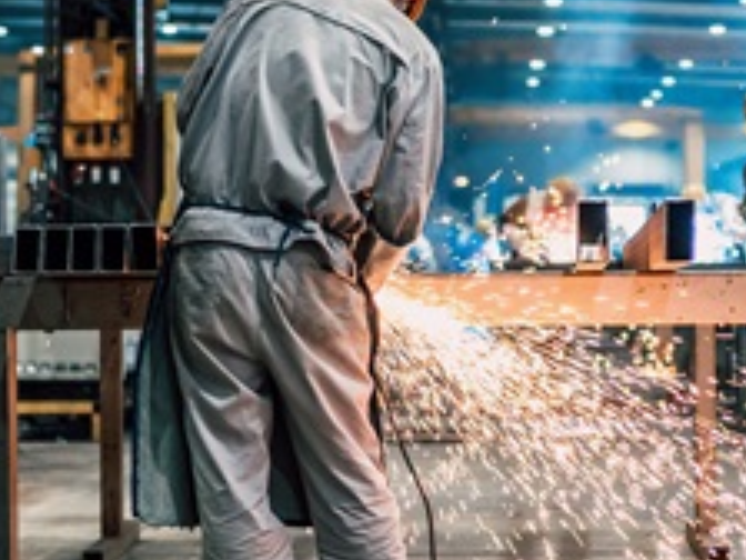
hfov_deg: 21.8
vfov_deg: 16.4
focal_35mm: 90
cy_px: 227
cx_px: 430
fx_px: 1940
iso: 1000
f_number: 1.8
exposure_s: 1/160
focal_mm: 35
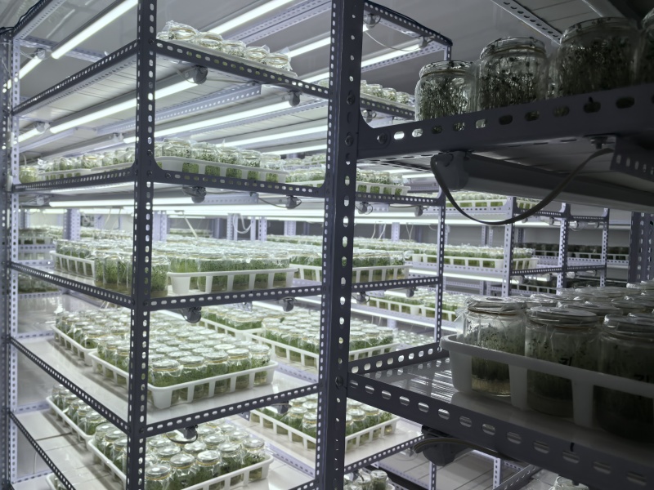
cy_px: 245
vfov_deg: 51.4
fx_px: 510
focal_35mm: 27
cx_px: 327
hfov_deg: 65.3
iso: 50
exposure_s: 1/877
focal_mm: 5.75
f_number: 2
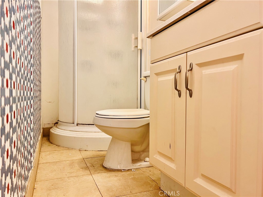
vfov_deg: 53.1
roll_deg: +0.6
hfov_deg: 67.3
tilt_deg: +0.1
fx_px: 198
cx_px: 132
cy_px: 98
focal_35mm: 26
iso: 80
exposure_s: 1/60
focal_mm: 5.7
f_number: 1.5
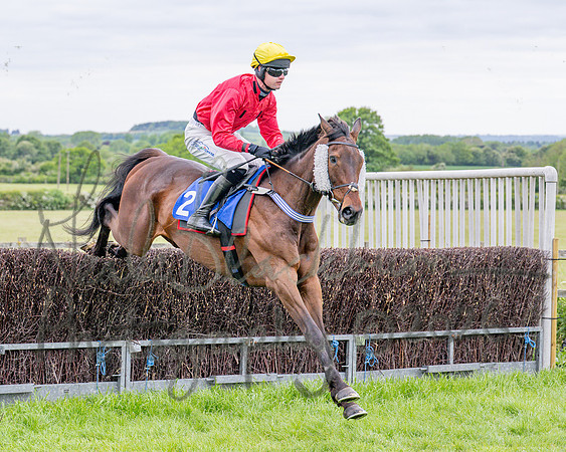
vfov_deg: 13.4
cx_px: 241
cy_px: 202
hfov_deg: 16.7
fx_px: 1925
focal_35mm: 115
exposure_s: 1/1600
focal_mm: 70
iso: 400
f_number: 4
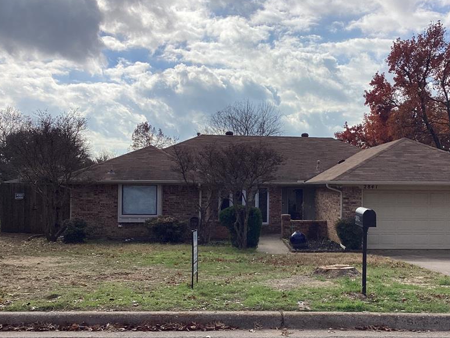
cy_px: 189
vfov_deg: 35.1
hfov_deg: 45.2
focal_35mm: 41
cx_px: 291
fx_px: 533
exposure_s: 1/3021
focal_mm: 3.3
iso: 25
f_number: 2.4
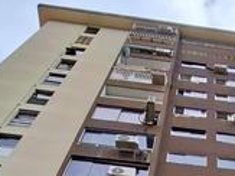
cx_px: 237
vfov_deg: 16.5
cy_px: 349
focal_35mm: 68
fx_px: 461
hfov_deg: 26.9
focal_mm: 1.74
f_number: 2.2
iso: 40
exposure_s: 1/1060
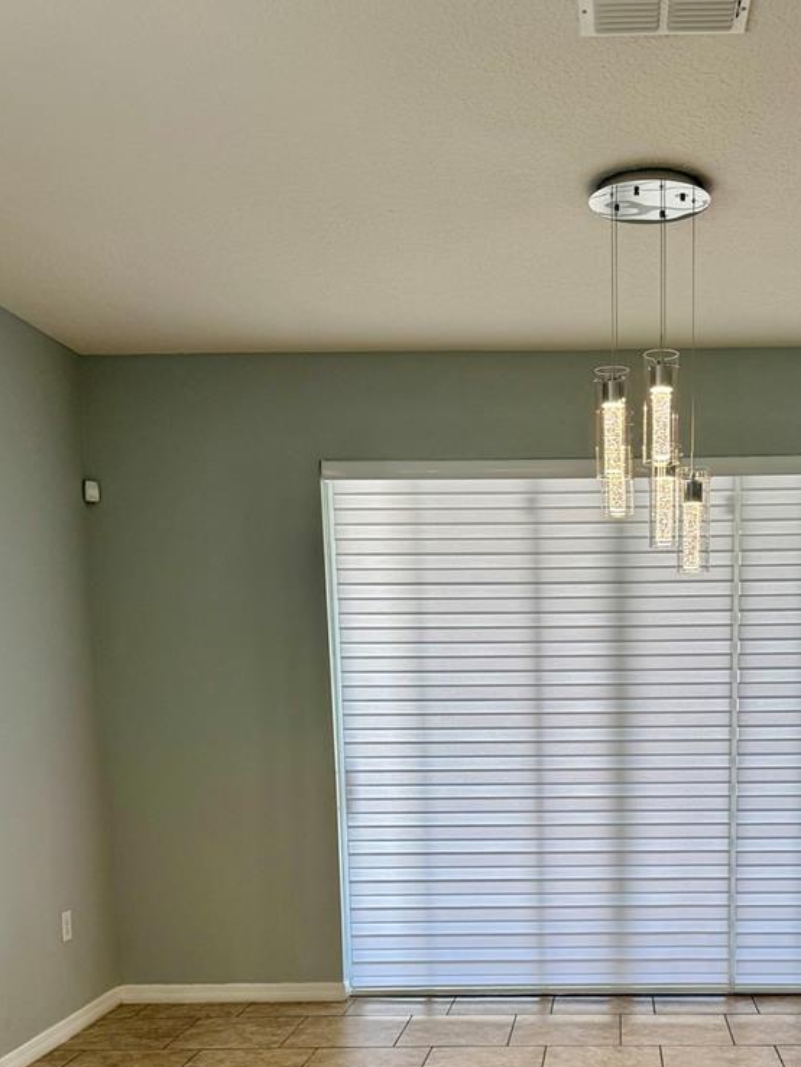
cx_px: 603
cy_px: 844
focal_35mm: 39
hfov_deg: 36.0
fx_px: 1203
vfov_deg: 45.6
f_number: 1.78
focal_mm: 6.76
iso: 64
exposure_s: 1/120
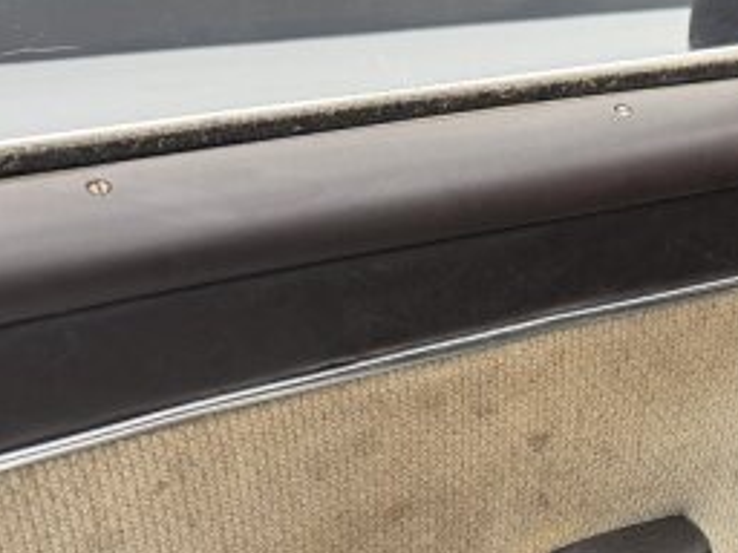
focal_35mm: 60
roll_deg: +0.2
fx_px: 1279
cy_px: 654
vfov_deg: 22.6
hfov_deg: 30.9
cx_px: 643
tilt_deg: -39.4
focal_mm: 6.76
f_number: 1.78
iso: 200
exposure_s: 1/49
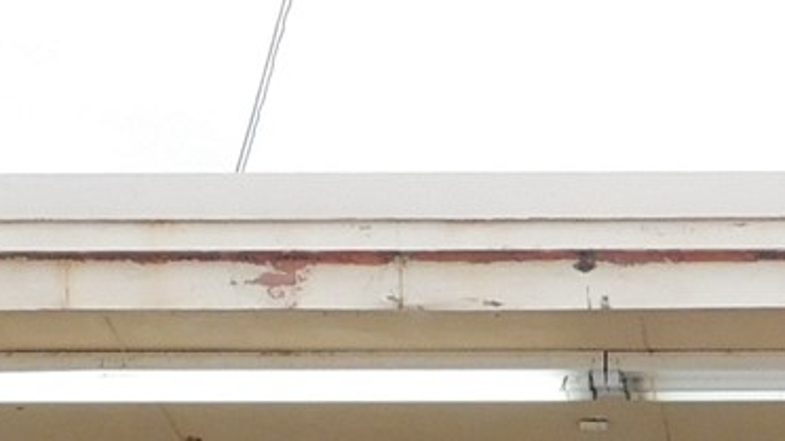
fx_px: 3746
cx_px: 1150
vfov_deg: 6.2
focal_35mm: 180
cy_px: 1285
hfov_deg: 11.5
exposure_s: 1/500
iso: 125
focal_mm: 5.3
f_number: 3.2
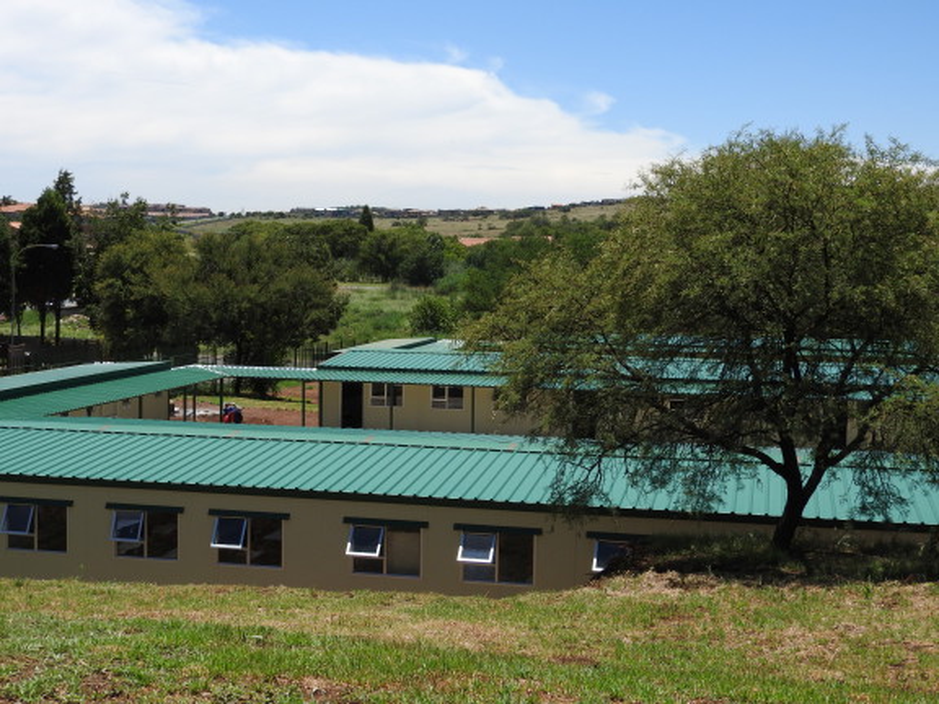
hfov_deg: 38.2
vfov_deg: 29.1
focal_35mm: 50
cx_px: 470
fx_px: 1356
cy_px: 352
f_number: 4
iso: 100
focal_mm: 9
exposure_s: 1/1000
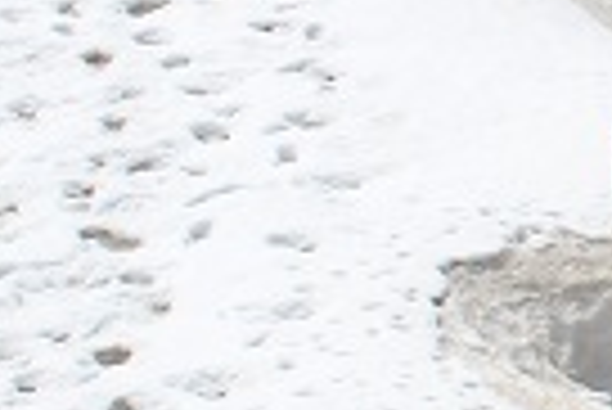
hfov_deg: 8.7
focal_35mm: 214
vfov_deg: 6.4
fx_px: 3642
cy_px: -18
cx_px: 1454
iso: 100
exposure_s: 1/400
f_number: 10
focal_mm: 20
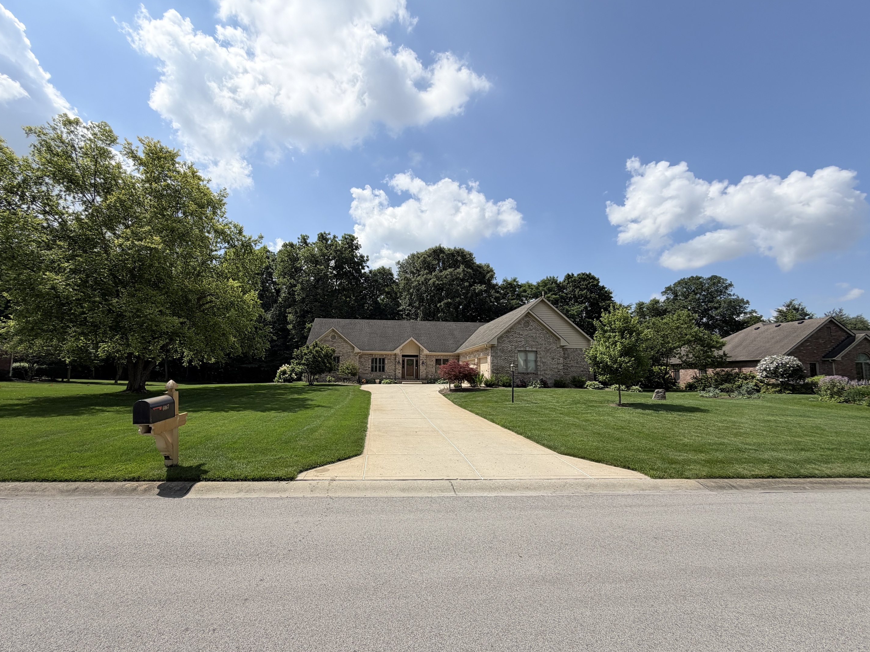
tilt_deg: +5.1
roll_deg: -0.7
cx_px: 409
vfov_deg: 81.7
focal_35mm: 15
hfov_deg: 98.1
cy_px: 342
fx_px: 377
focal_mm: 2.22
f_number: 2.2
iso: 20
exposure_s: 1/1087
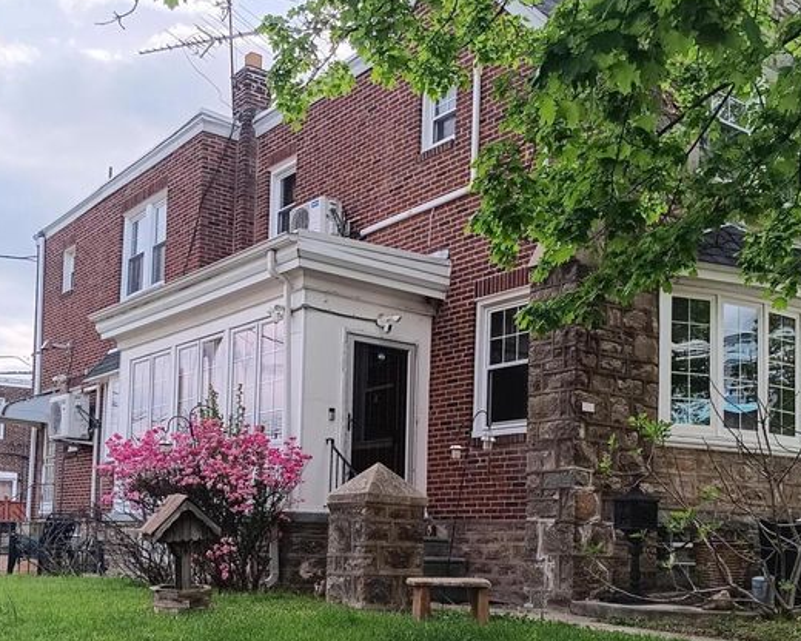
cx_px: 414
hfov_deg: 60.4
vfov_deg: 50.0
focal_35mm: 29
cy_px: 304
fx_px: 687
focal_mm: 3.98
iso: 25
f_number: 1.8
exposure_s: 1/333
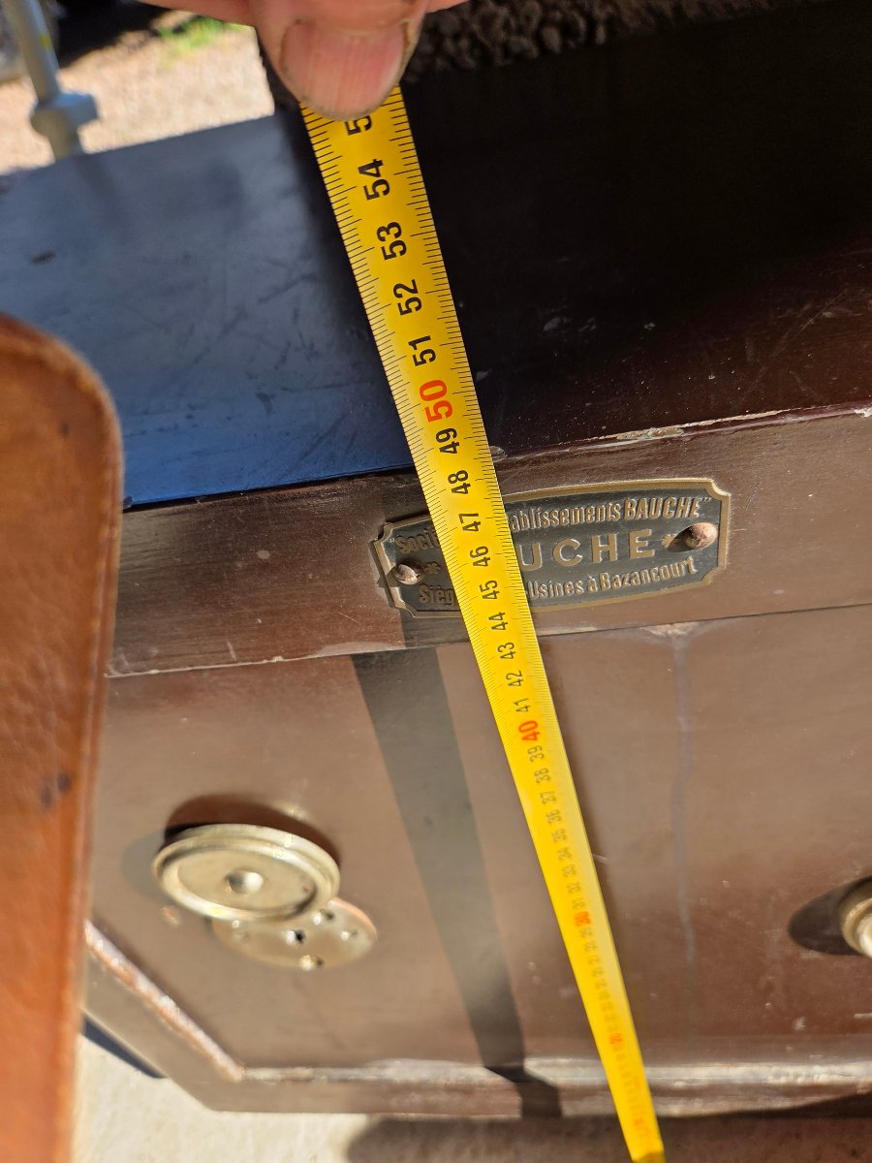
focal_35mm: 23
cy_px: 582
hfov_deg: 58.9
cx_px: 436
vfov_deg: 73.9
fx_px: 773
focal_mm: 5.4
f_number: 1.8
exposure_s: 1/1864
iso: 80
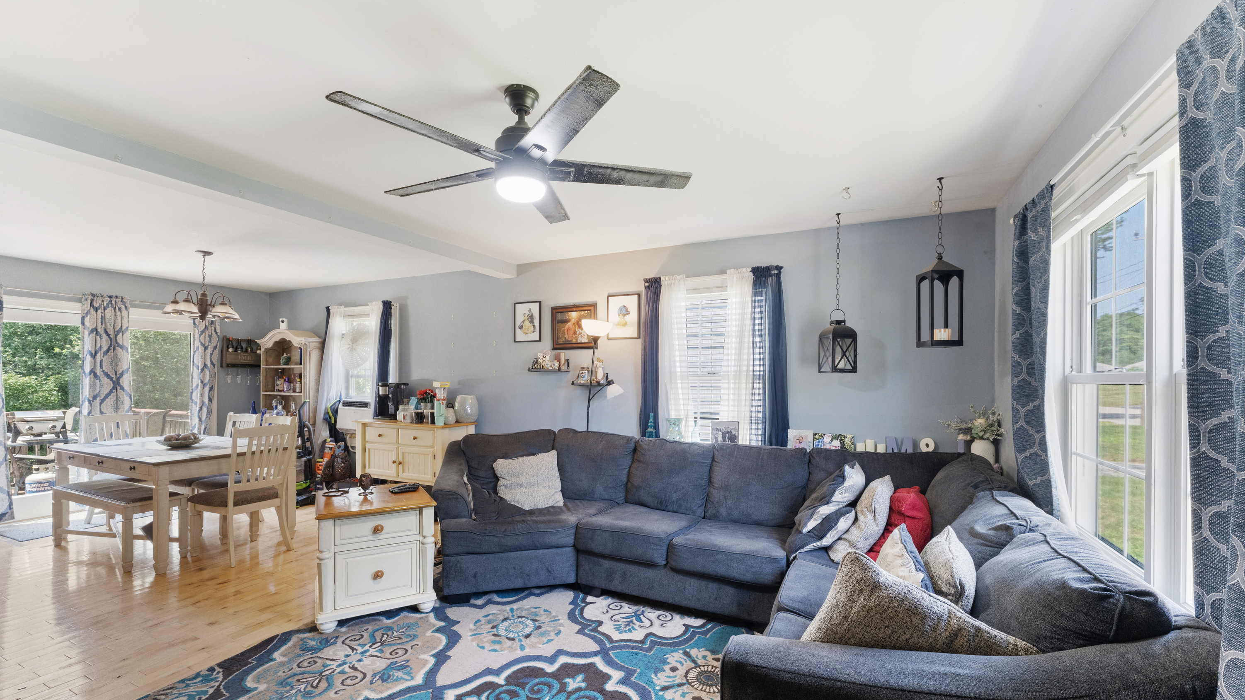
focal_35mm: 15
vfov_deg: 70.2
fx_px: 495
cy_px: 396
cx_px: 610
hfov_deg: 103.0
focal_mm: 14
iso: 800
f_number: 8
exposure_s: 1/4
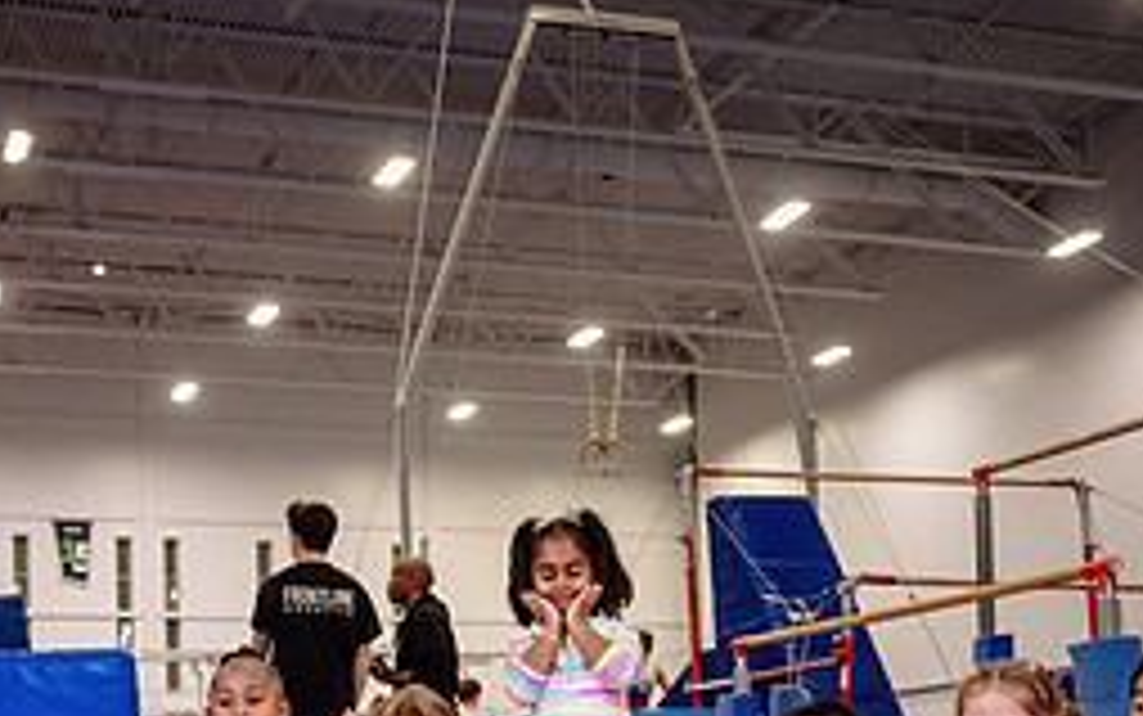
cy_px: 822
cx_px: 309
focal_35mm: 57
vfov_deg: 21.4
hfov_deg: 35.0
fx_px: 1776
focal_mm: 24
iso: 1600
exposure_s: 1/400
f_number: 3.5
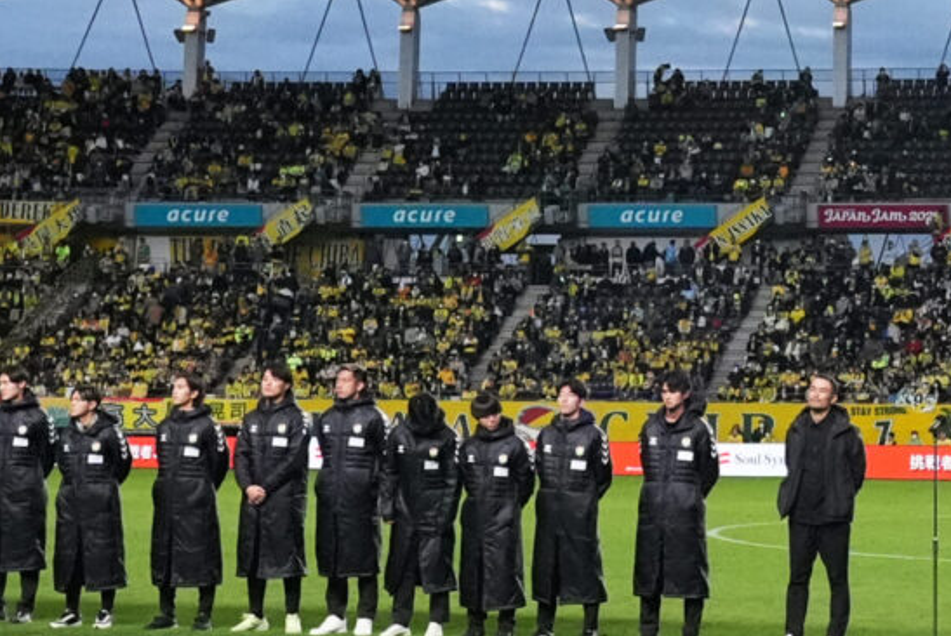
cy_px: -1
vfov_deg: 13.4
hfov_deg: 19.6
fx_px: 2671
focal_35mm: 101
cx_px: 944
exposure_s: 1/1000
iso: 8000
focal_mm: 24
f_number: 5
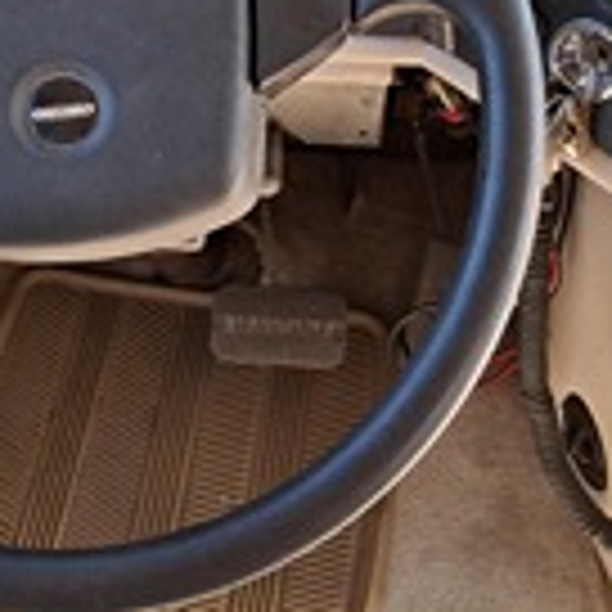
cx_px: 207
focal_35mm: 65
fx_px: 1300
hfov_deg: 26.3
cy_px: 40
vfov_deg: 25.5
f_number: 1.8
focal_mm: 4.69
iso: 32
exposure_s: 1/218
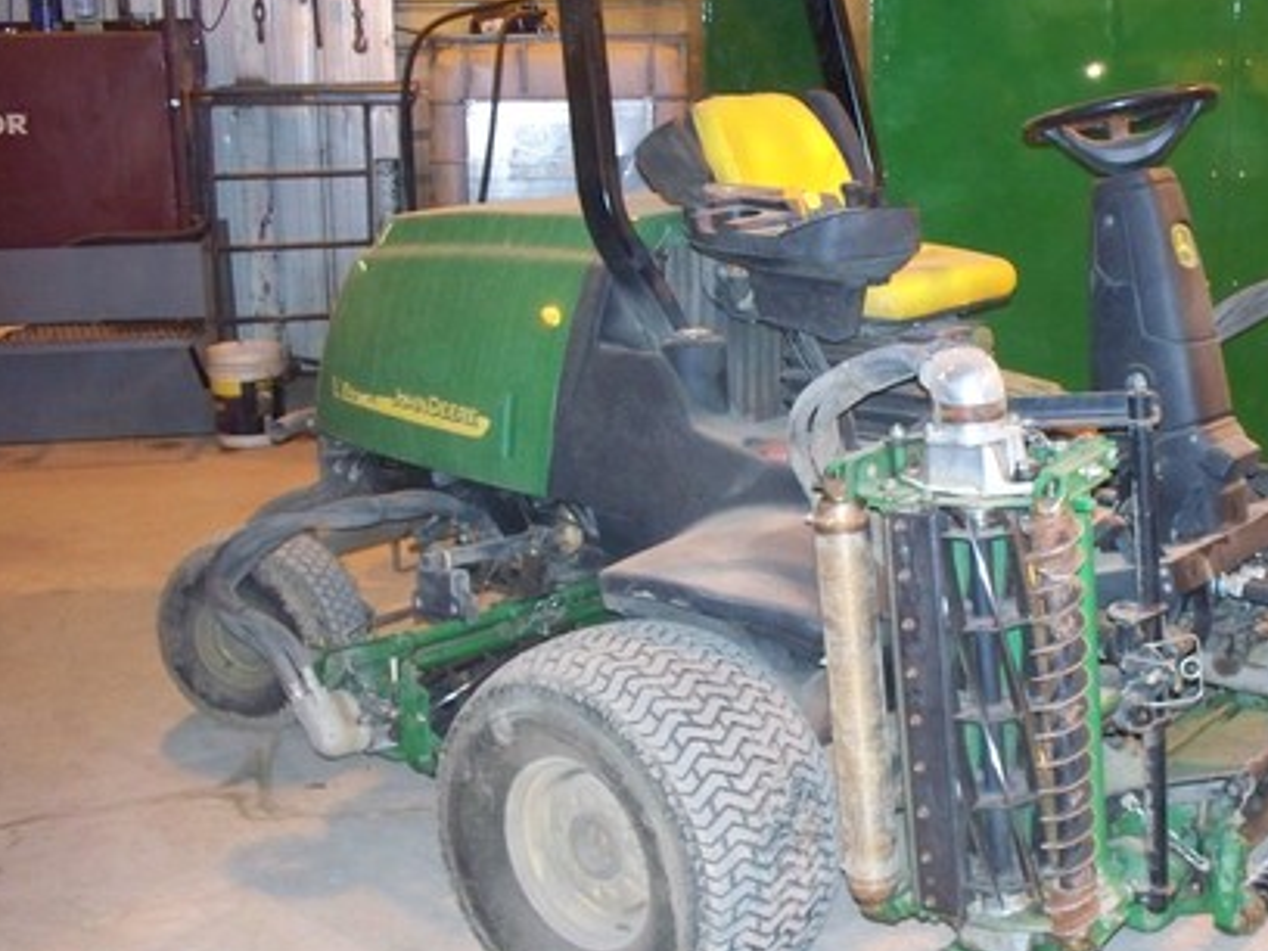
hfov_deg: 39.3
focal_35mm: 48
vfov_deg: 30.3
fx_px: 1758
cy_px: 485
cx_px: 827
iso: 320
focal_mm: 7.54
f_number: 2.8
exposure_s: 1/30
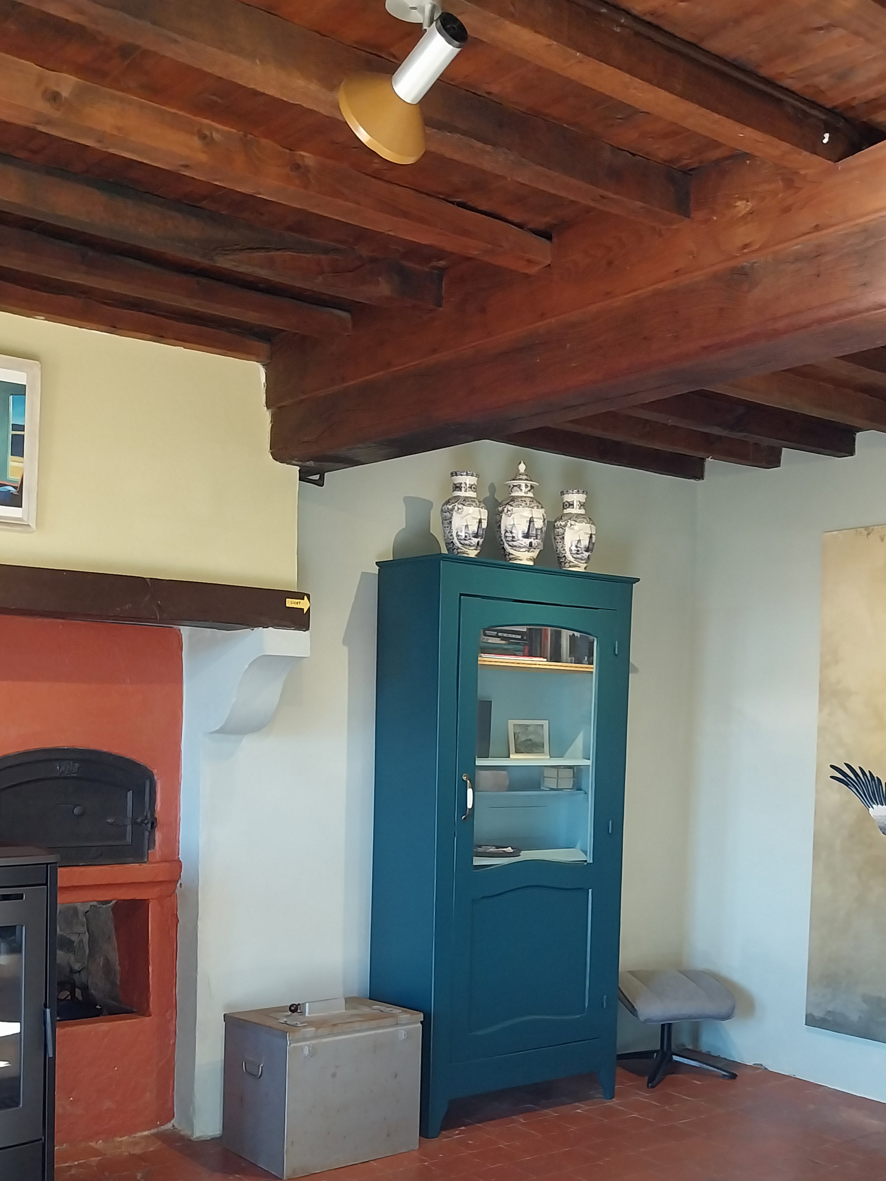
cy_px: 811
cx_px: 495
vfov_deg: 46.9
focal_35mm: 39
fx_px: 1331
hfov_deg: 36.8
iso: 250
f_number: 1.8
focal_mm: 4
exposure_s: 1/50
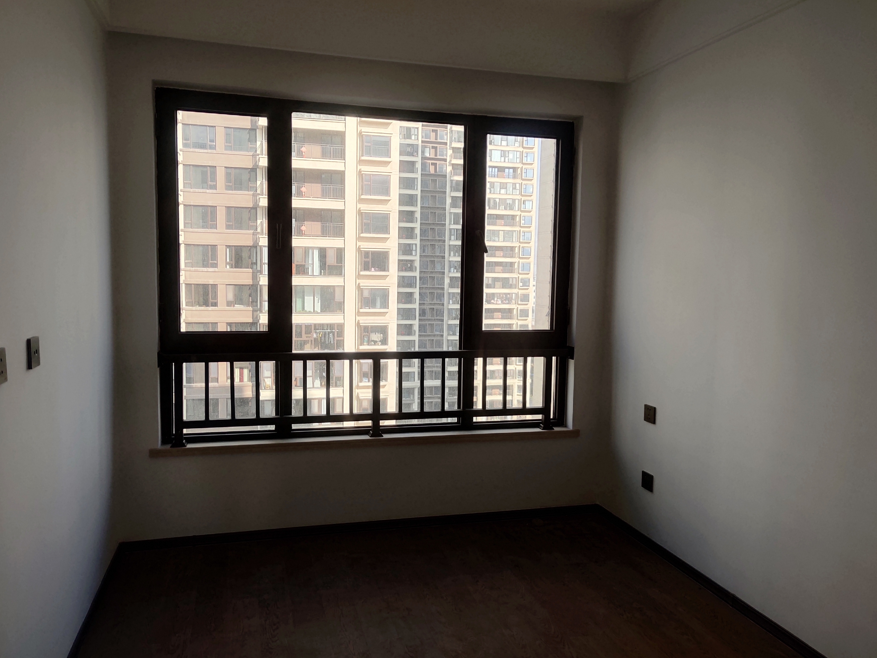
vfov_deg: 46.8
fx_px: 760
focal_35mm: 30
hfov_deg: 60.0
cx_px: 429
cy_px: 326
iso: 50
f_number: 1.8
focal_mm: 4.27
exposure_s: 1/301
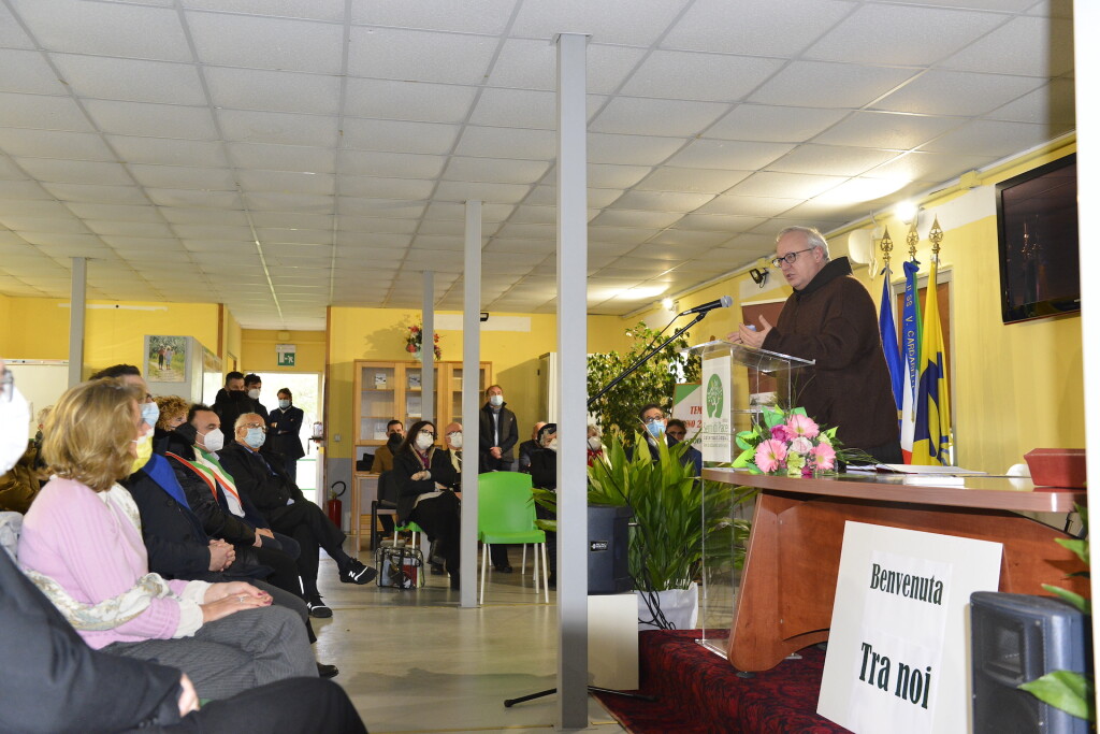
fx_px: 1100
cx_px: 550
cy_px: 367
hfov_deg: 53.1
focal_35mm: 36
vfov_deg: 36.9
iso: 3600
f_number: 5.6
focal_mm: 36
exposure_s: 1/60
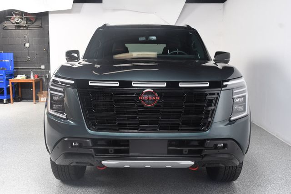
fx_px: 315
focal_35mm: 39
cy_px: 97
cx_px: 146
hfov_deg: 49.6
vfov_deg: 34.2
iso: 100
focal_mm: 26
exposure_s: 1/160
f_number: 6.3
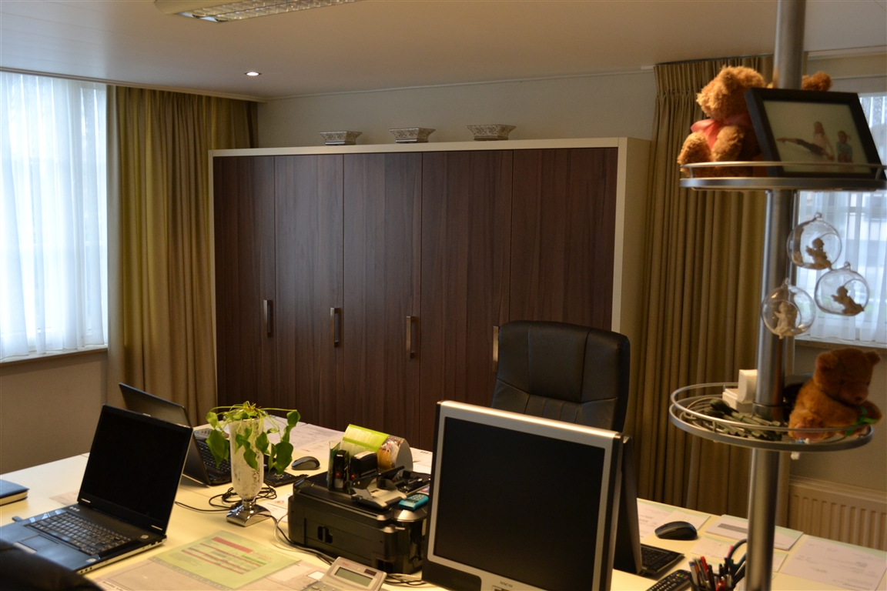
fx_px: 887
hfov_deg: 53.1
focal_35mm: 36
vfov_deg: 36.9
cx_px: 444
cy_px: 296
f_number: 6.3
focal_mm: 24
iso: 800
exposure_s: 1/30
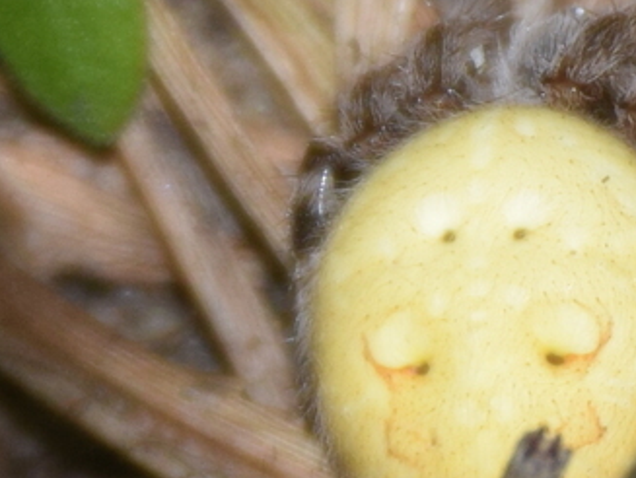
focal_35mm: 592
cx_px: 327
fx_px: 10889
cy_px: 260
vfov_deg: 2.5
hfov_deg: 3.3
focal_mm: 140
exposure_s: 1/60
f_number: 7.1
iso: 320
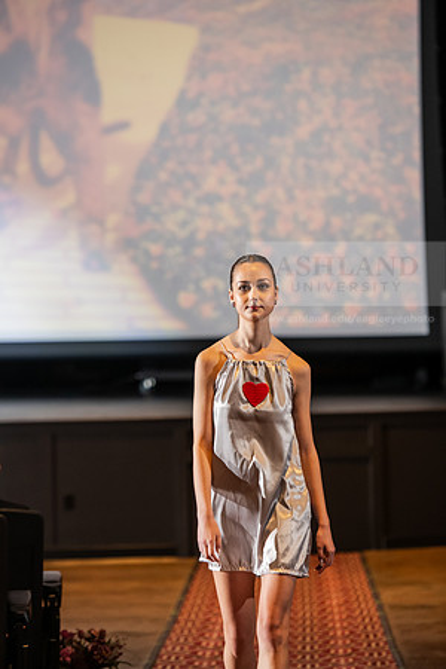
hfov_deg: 9.8
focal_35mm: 140
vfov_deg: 14.7
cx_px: 223
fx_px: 2601
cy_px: 334
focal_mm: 140
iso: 2500
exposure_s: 1/250
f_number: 3.5
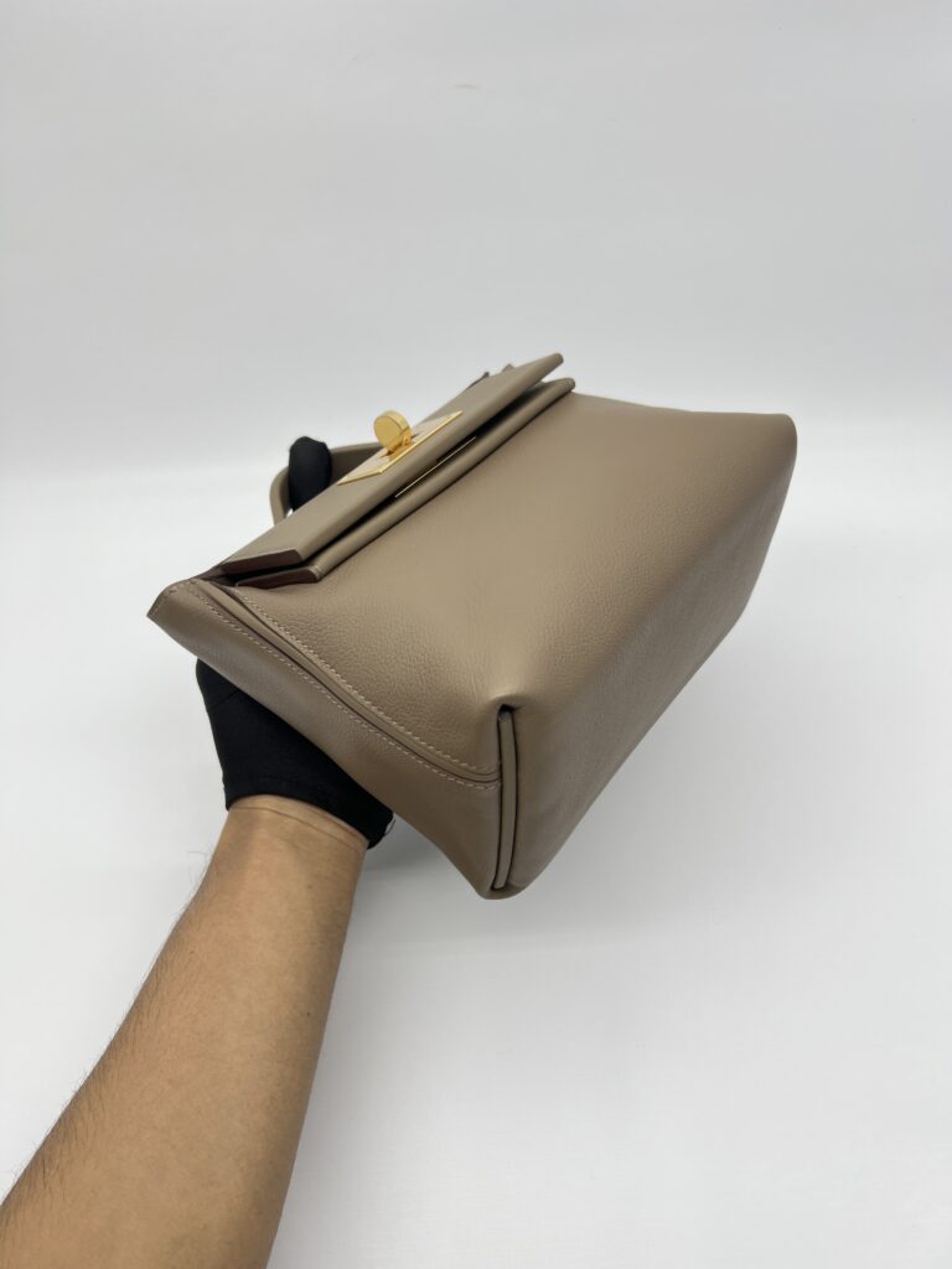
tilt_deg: -43.5
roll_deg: +3.3
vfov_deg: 67.3
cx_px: 476
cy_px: 634
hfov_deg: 53.1
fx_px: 953
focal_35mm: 26
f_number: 1.5
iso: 32
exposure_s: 1/113
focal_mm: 5.7
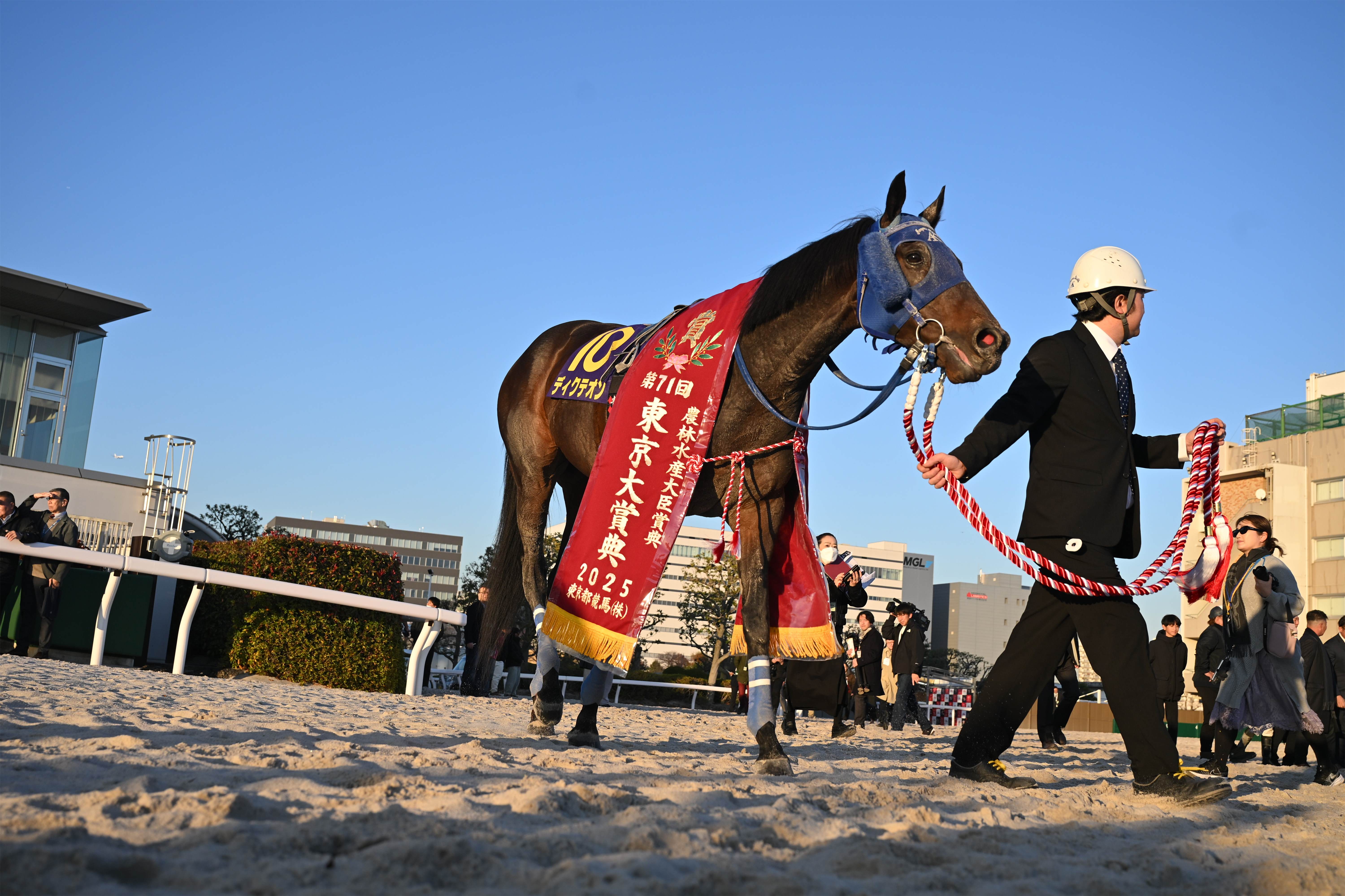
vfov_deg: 36.9
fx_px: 1345
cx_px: 672
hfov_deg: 53.1
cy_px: 448
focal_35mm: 36
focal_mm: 36
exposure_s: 1/800
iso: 200
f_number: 5
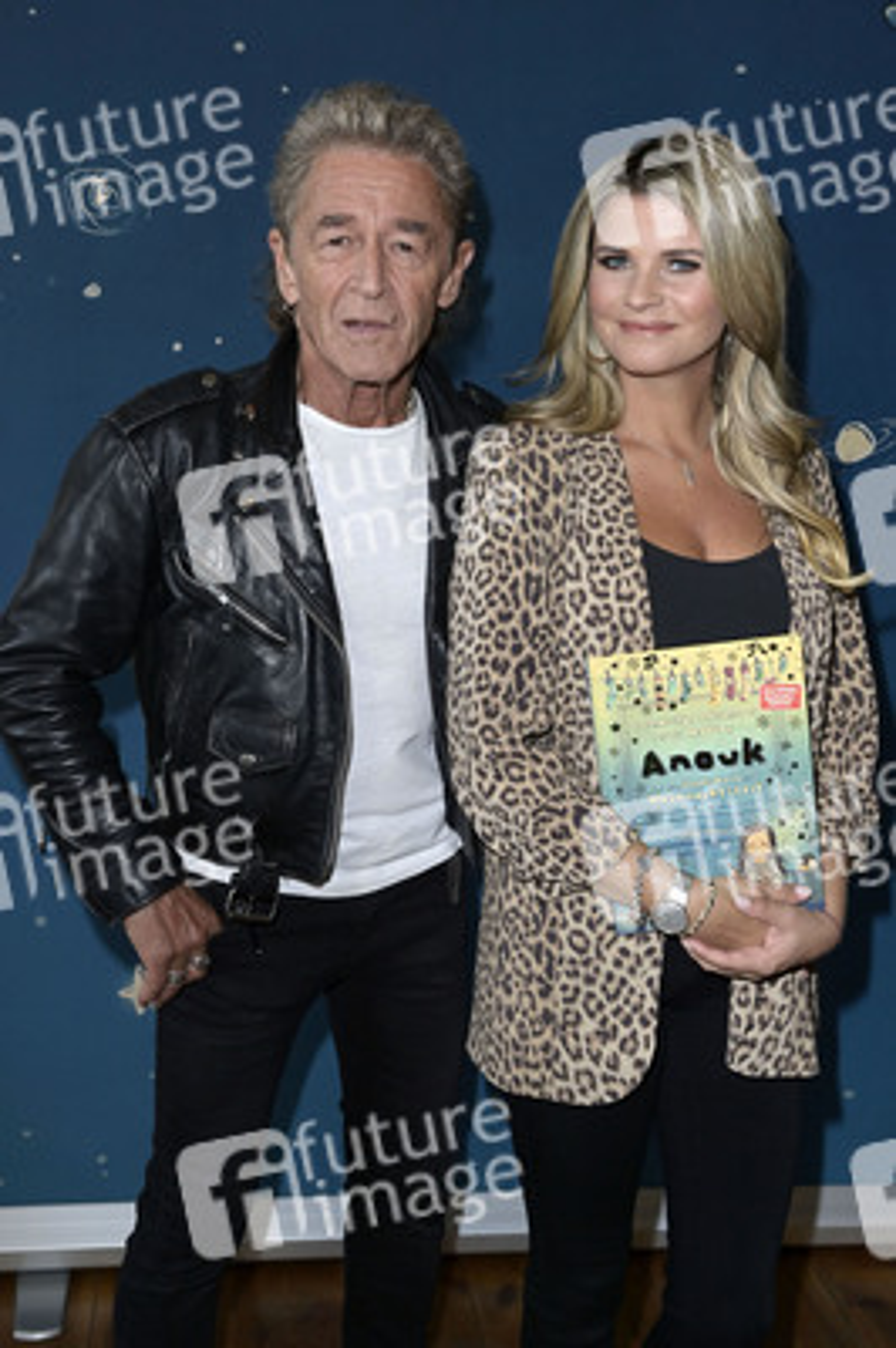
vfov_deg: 46.4
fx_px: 1571
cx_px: 448
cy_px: 674
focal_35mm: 42
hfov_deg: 31.8
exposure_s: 1/250
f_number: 5
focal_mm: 42
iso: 1000
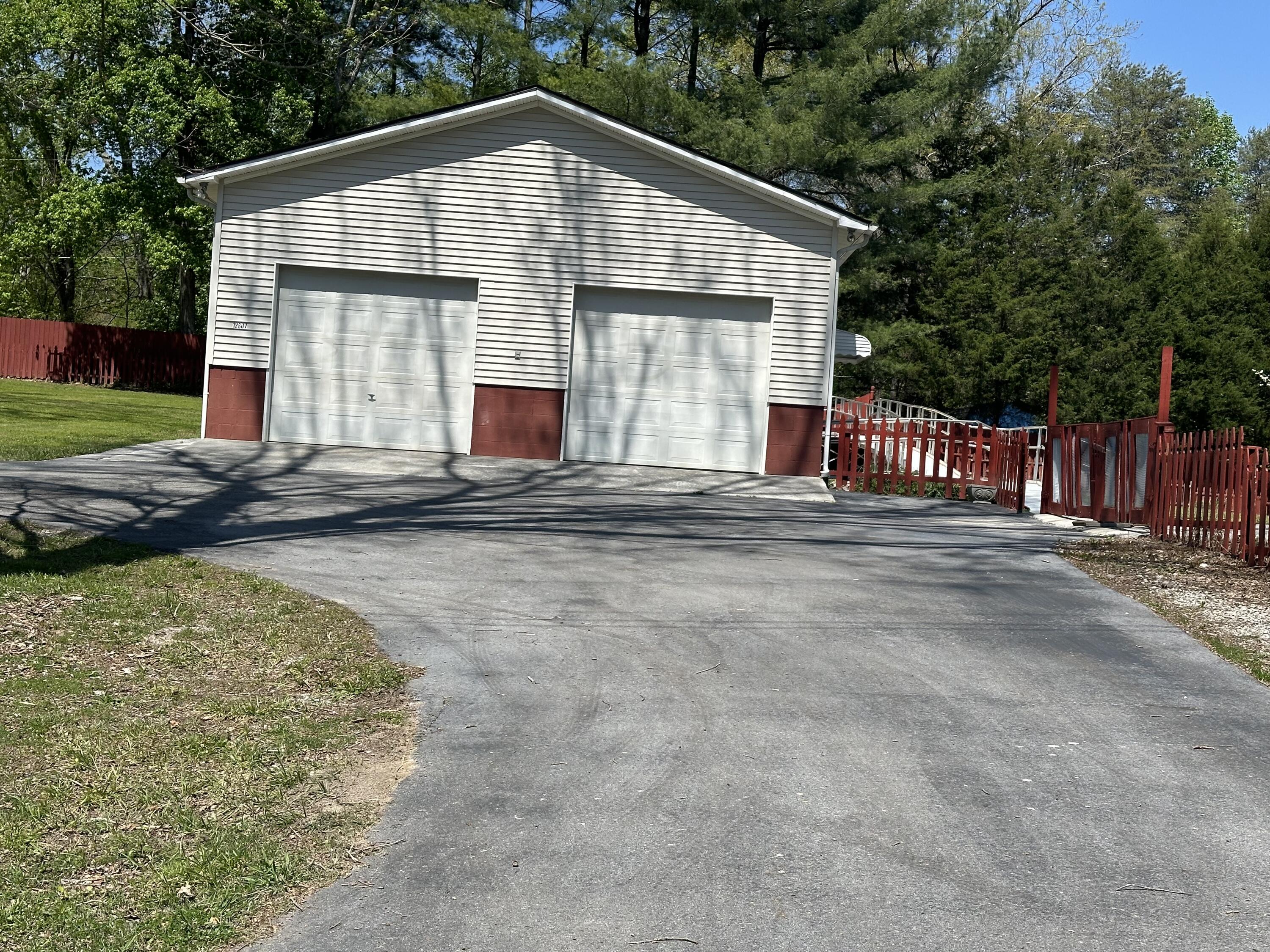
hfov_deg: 39.7
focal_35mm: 48
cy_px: 476
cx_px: 635
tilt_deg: +2.5
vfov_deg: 30.3
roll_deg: -2.4
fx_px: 1761
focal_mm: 6.86
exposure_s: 1/4367
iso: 64
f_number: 1.78
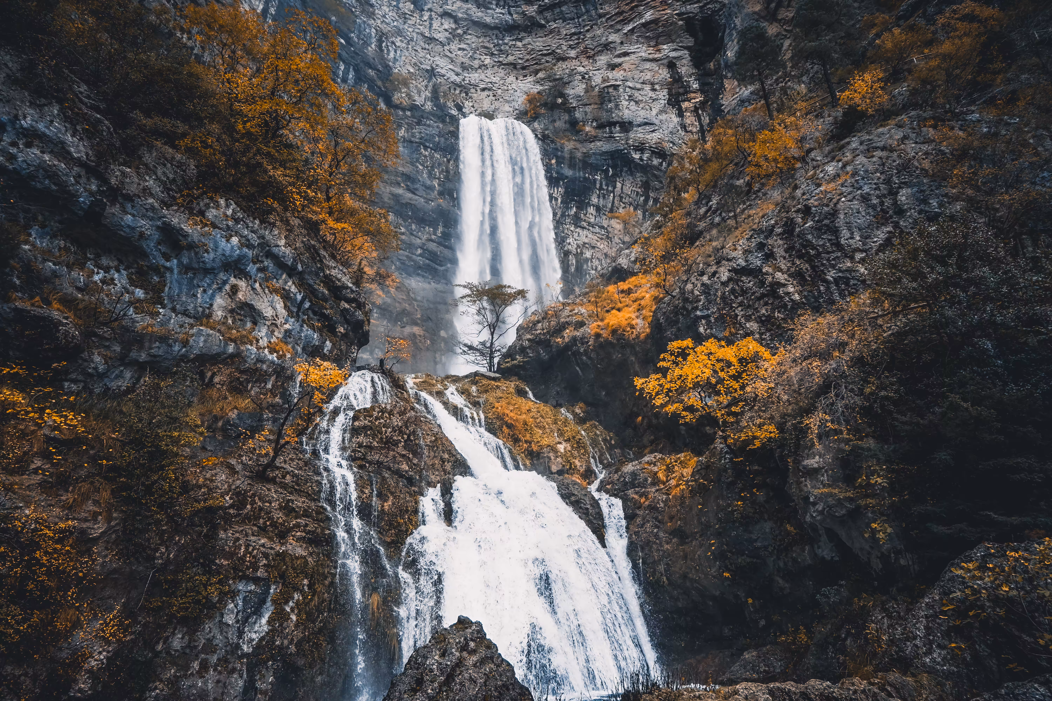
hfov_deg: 73.7
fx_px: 701
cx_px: 526
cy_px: 350
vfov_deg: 53.1
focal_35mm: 24
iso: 1250
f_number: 4
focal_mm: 24
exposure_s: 1/320
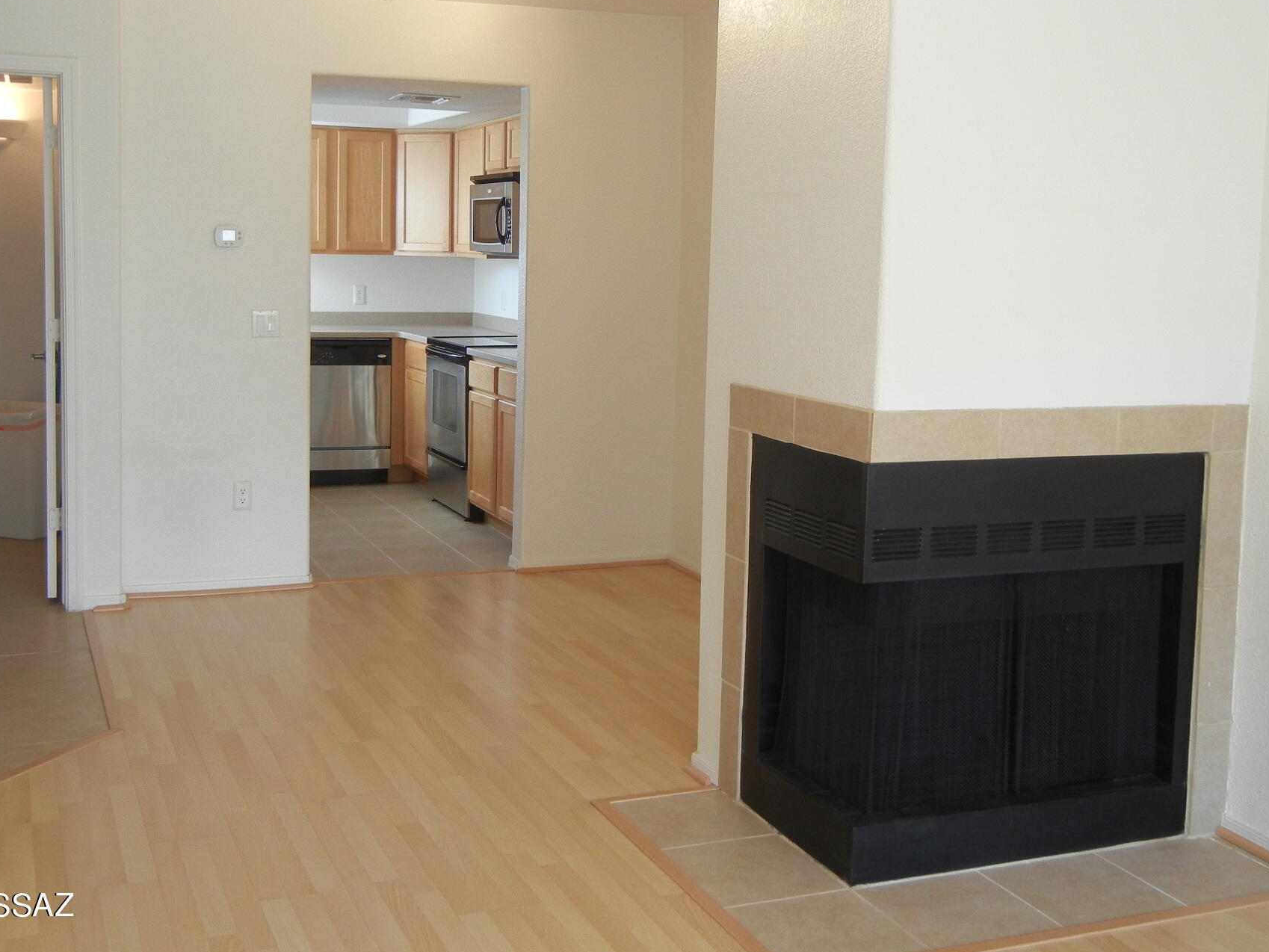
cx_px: 602
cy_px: 383
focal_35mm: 41
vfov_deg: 35.0
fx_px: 1503
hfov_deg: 45.8
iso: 177
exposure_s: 1/30
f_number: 3.6
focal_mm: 6.2
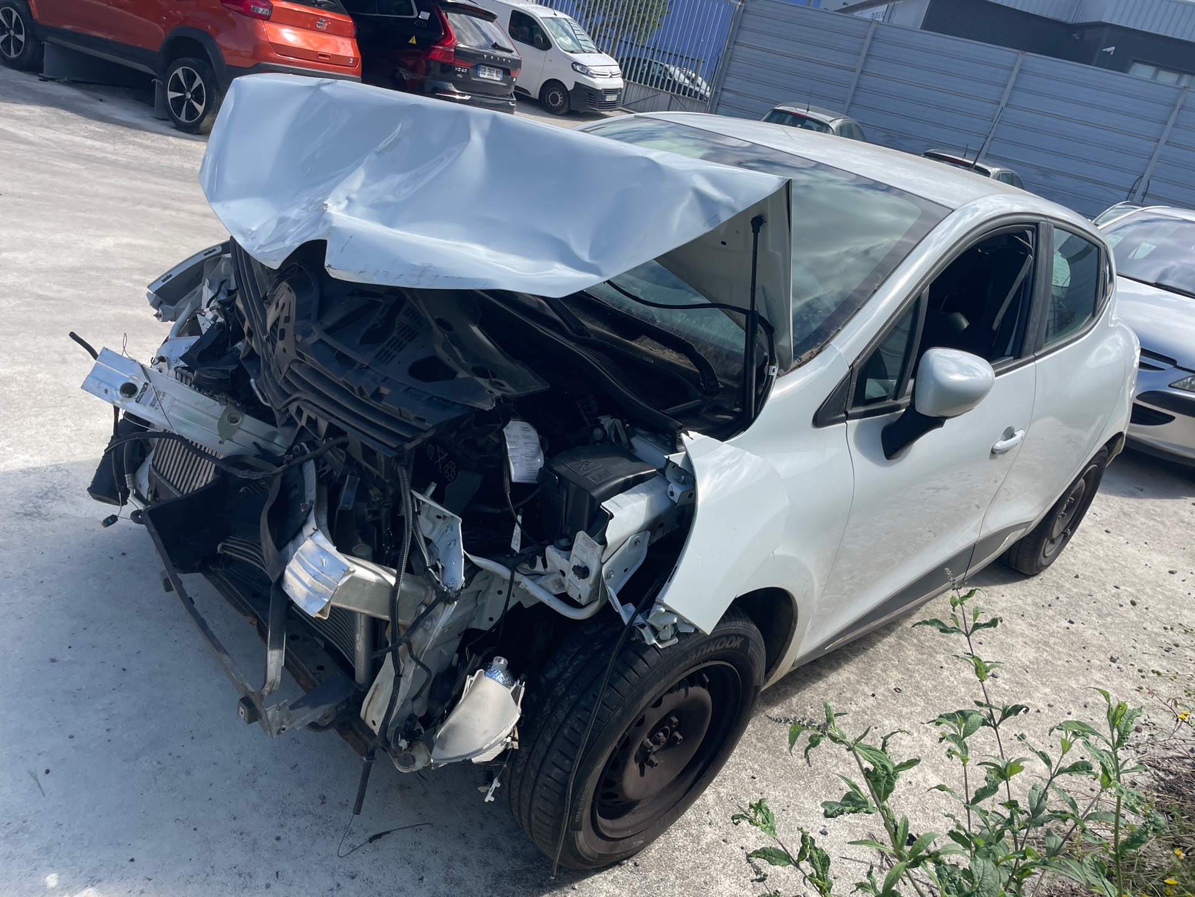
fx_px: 898
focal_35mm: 26
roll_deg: -14.7
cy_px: 448
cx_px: 598
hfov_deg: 67.3
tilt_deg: -22.1
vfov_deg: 53.1
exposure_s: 1/2092
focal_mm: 4.2
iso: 32
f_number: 1.6
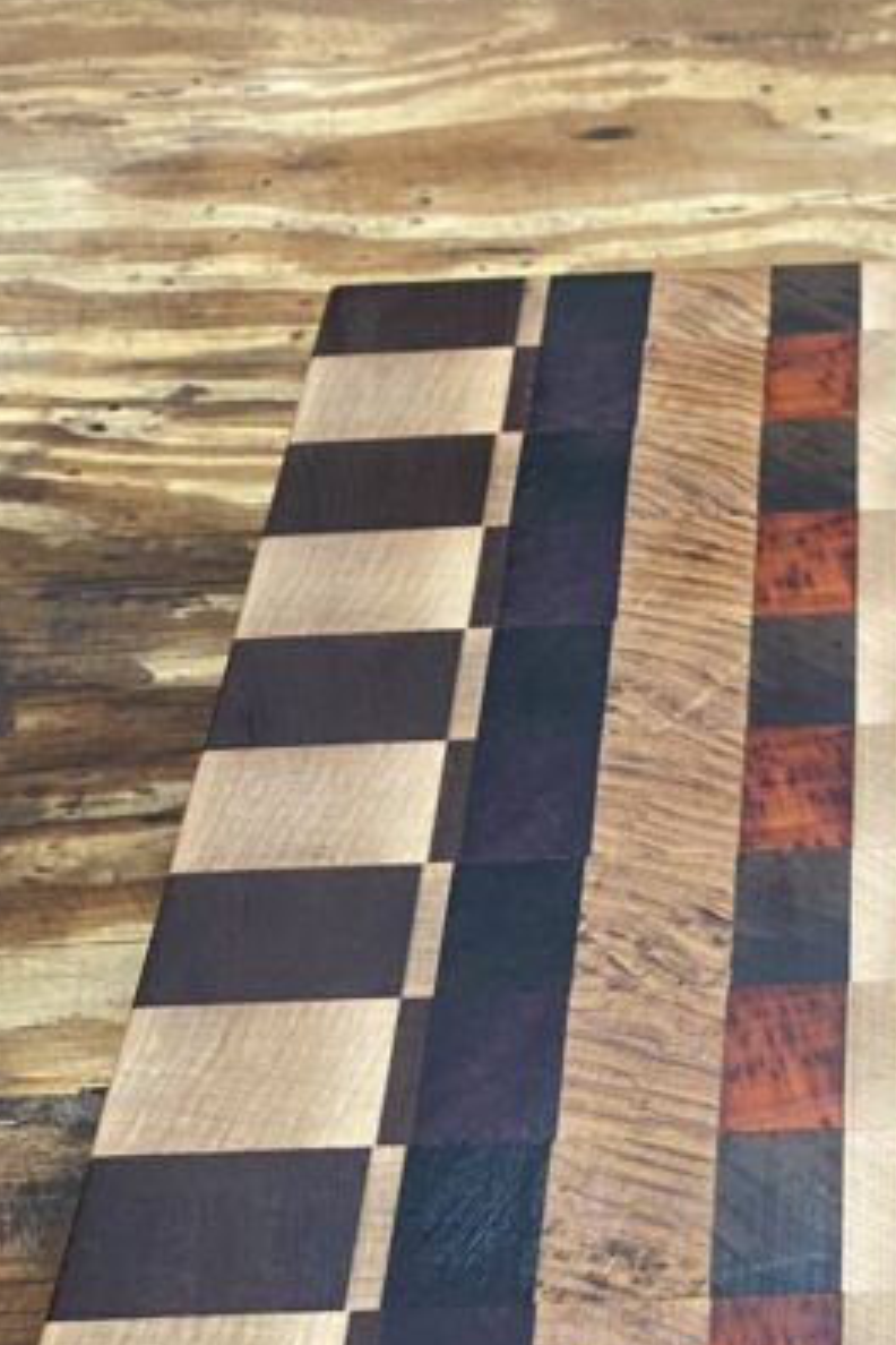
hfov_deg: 18.8
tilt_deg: -51.4
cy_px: 1443
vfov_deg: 26.7
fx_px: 2613
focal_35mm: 70
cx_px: 950
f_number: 1.8
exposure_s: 1/60
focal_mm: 4.25
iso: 125
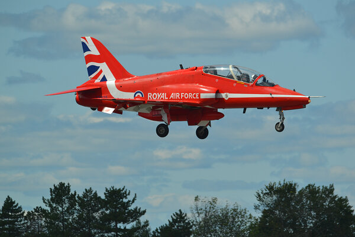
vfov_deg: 3.2
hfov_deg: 4.7
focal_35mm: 435
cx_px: 178
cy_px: 118
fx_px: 4289
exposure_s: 1/2000
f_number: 6
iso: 320
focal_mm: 290
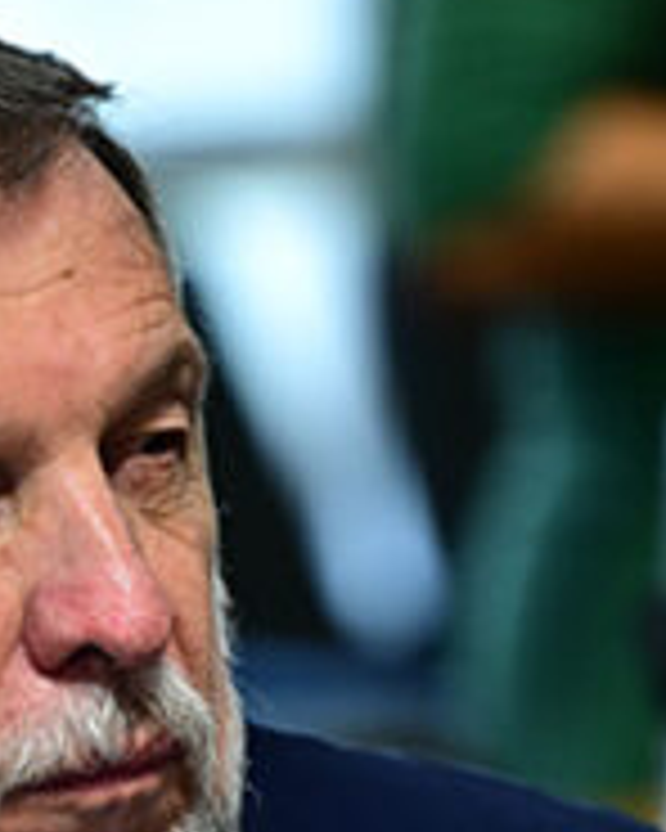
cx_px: 22
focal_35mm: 777
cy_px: 717
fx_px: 19144
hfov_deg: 2.0
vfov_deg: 2.5
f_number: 2.8
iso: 800
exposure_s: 1/125
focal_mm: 200
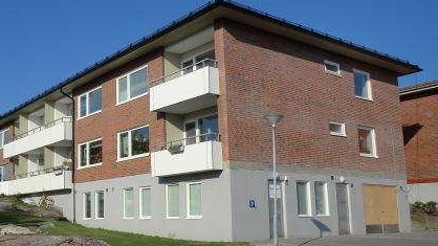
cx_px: 119
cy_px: 153
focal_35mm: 40
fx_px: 465
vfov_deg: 29.6
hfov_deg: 48.9
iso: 64
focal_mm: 4.3
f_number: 7.5
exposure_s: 1/250
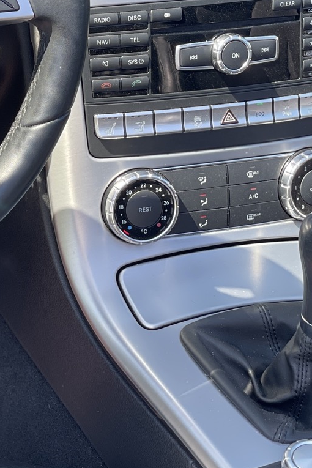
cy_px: 69
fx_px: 1742
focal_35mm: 134
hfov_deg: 10.1
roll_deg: -3.7
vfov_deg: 15.2
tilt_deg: -29.5
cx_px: -48
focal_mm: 6
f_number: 2
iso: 25
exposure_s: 1/122
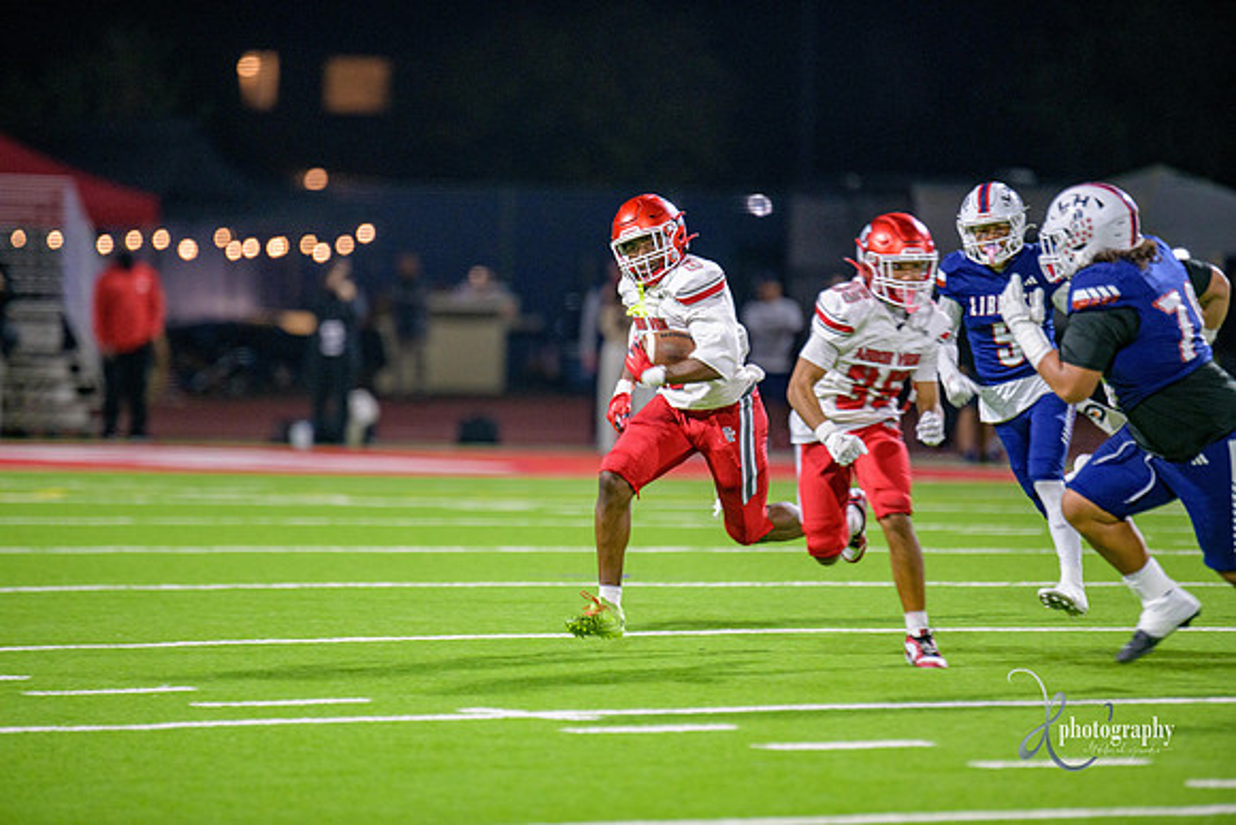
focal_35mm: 300
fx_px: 10302
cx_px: 618
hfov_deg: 6.9
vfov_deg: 4.6
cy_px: 412
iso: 2000
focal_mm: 300
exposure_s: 1/250
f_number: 2.8
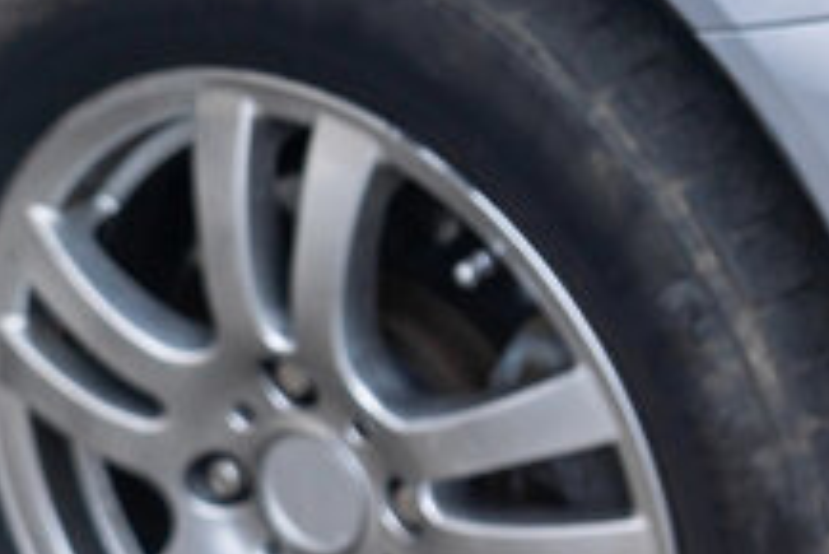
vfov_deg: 6.6
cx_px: -164
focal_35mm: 208
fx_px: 4799
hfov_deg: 9.7
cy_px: 466
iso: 400
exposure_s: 1/80
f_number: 5.6
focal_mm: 55
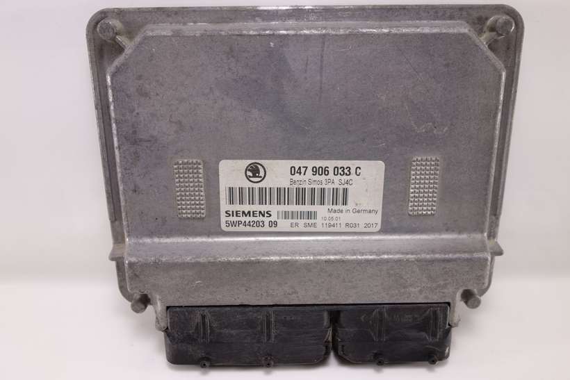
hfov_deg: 65.5
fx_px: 443
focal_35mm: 28
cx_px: 285
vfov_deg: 46.4
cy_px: 190
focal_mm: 10.4
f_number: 2.2
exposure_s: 1/100
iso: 125
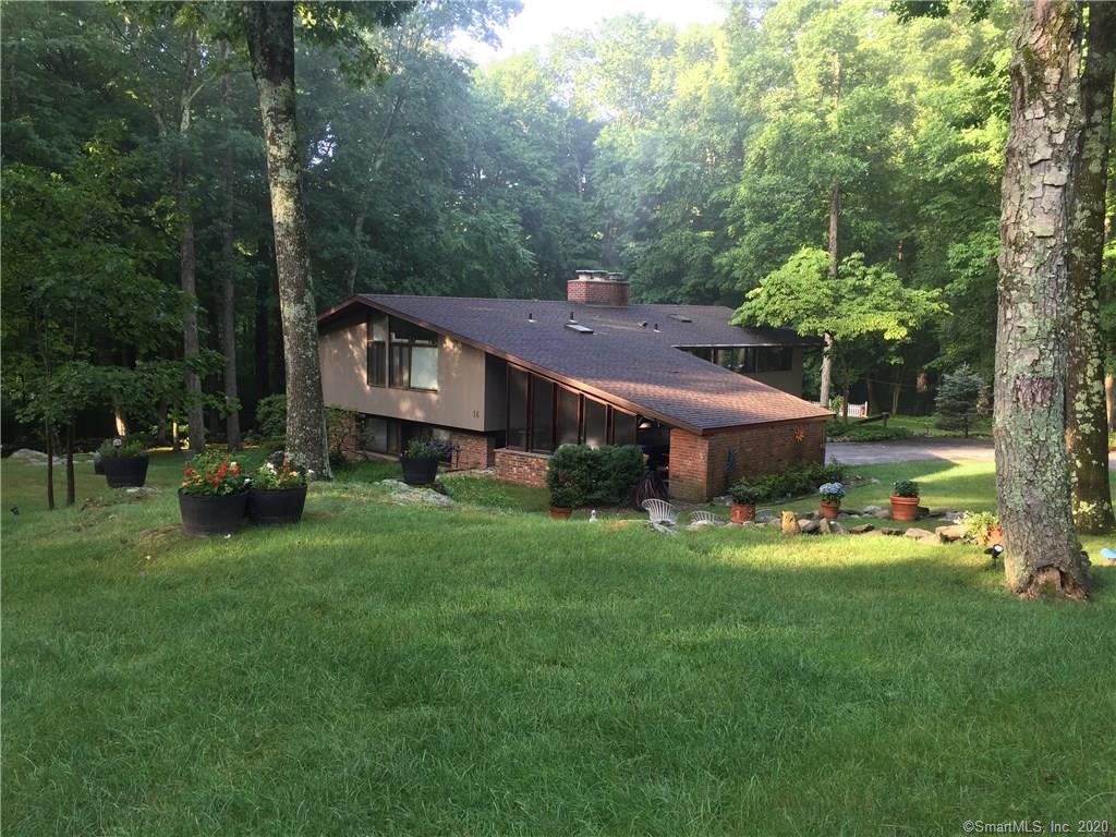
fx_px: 935
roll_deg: -3.3
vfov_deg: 48.2
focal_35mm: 29
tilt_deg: -4.4
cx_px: 558
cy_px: 418
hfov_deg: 61.7
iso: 32
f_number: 2.2
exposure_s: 1/40
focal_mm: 4.15
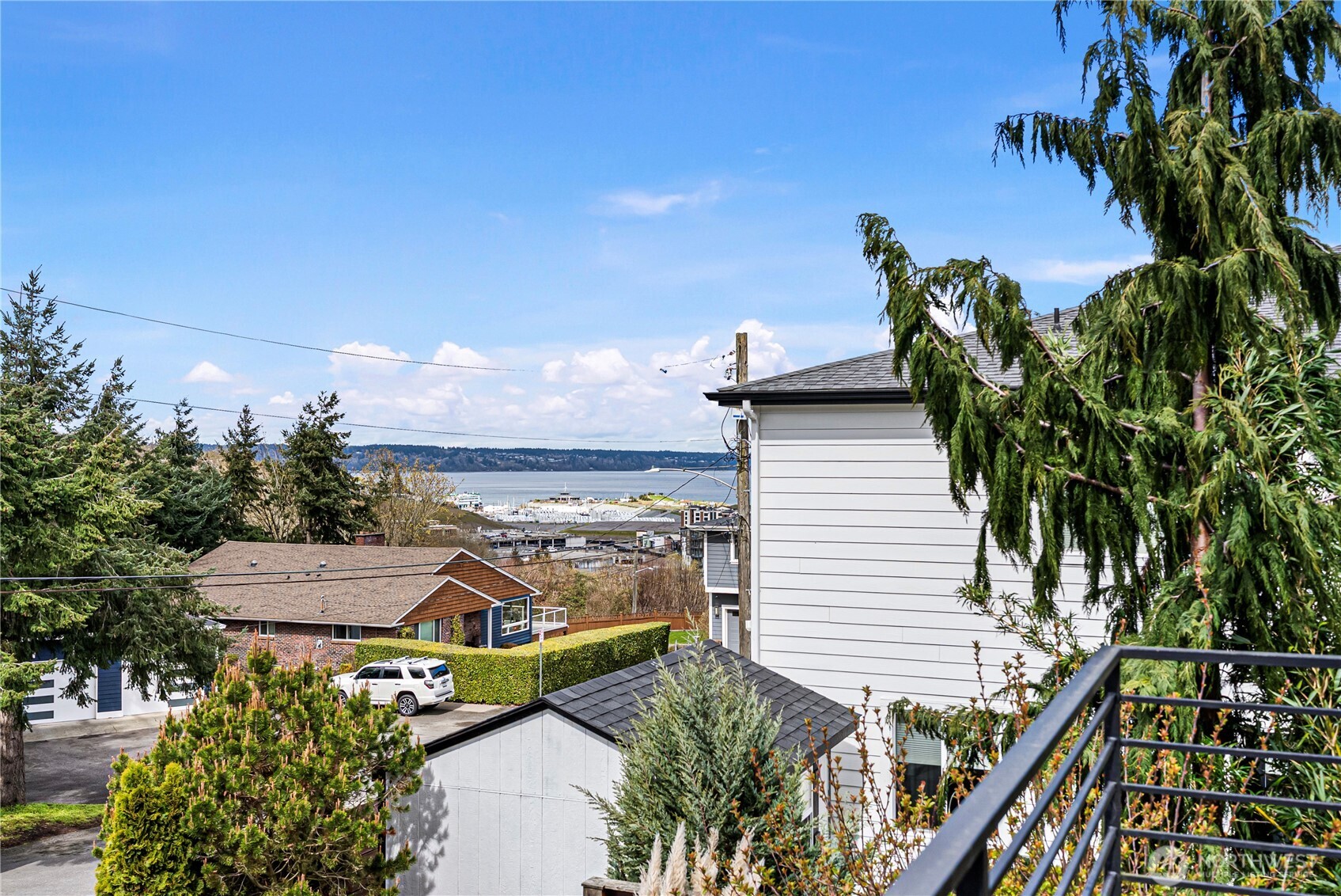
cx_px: 670
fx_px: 1304
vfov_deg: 37.9
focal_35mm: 35
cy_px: 448
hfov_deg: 54.4
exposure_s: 1/2000
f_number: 5.6
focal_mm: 35
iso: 1600
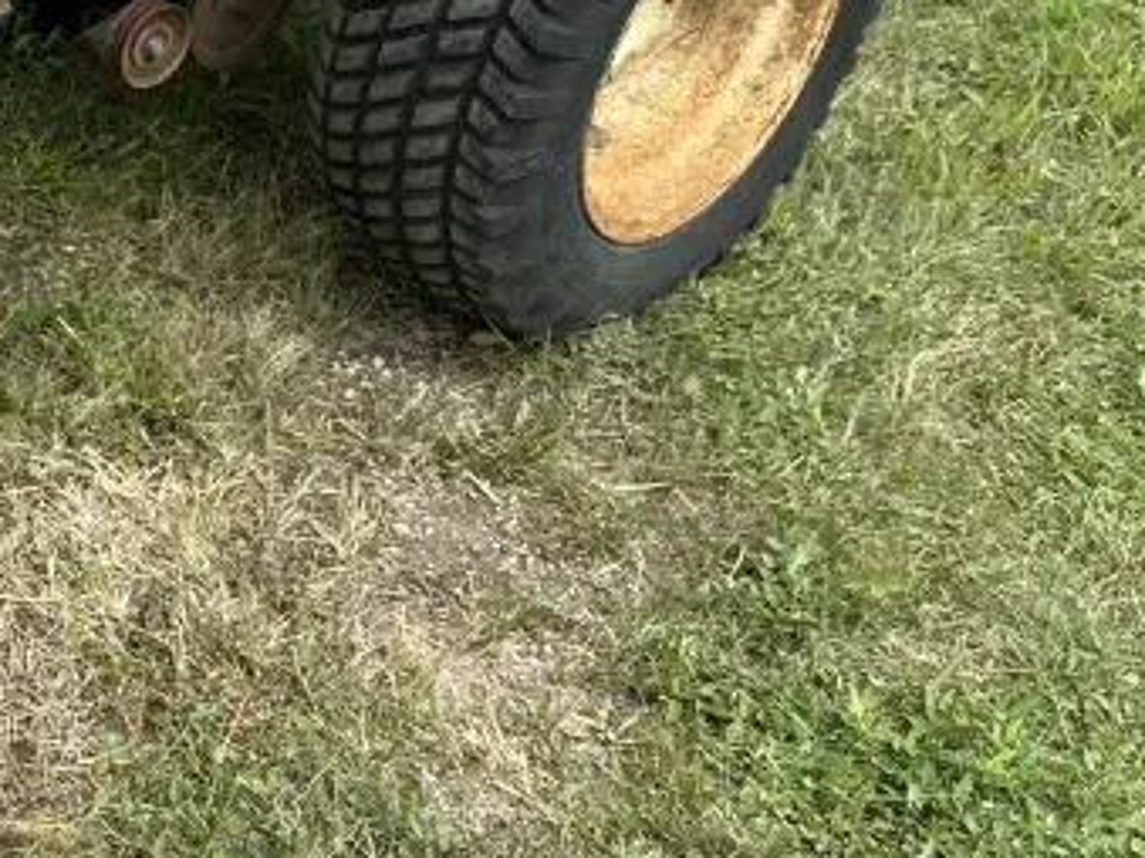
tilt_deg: -35.1
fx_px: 2248
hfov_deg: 25.7
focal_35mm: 68
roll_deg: +2.4
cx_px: -220
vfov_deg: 21.2
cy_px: 98
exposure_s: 1/2660
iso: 80
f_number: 1.78
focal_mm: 6.86
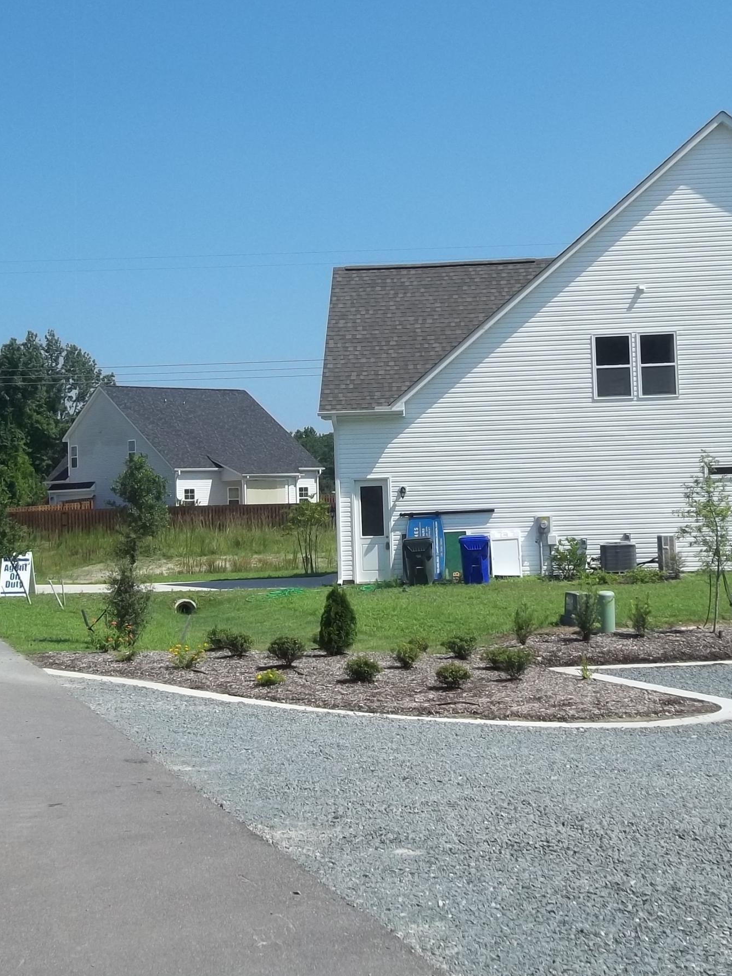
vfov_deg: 35.5
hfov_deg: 27.0
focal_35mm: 54
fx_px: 1523
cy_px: 441
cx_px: 357
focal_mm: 5.7
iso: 64
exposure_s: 1/200
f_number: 8.8
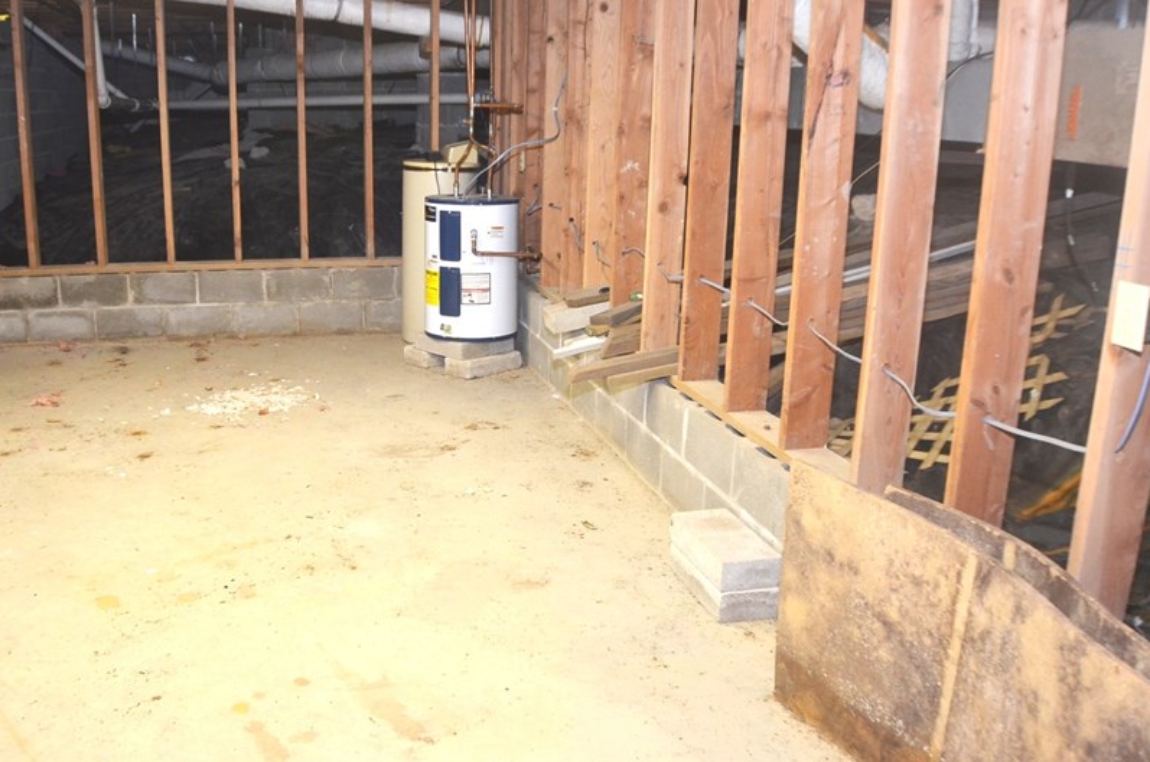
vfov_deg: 32.5
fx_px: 1307
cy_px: 373
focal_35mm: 41
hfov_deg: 47.3
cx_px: 488
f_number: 4
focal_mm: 20
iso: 800
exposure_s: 1/60
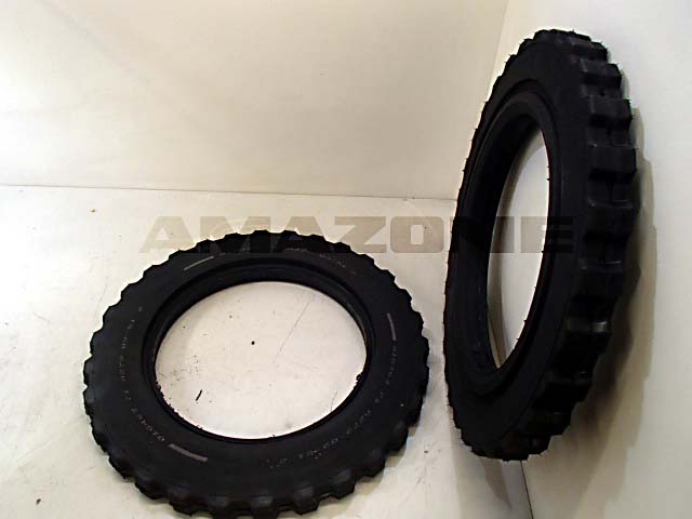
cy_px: 260
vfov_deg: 49.7
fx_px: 560
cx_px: 346
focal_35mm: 28
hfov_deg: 63.4
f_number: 3.9
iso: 250
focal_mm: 5
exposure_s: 1/30
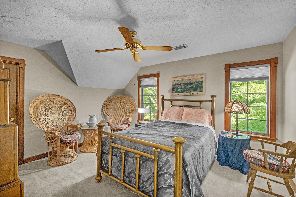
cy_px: 98
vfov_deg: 77.3
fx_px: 123
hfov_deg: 100.4
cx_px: 148
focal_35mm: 15
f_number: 7.1
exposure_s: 1/1.25
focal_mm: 10
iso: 800
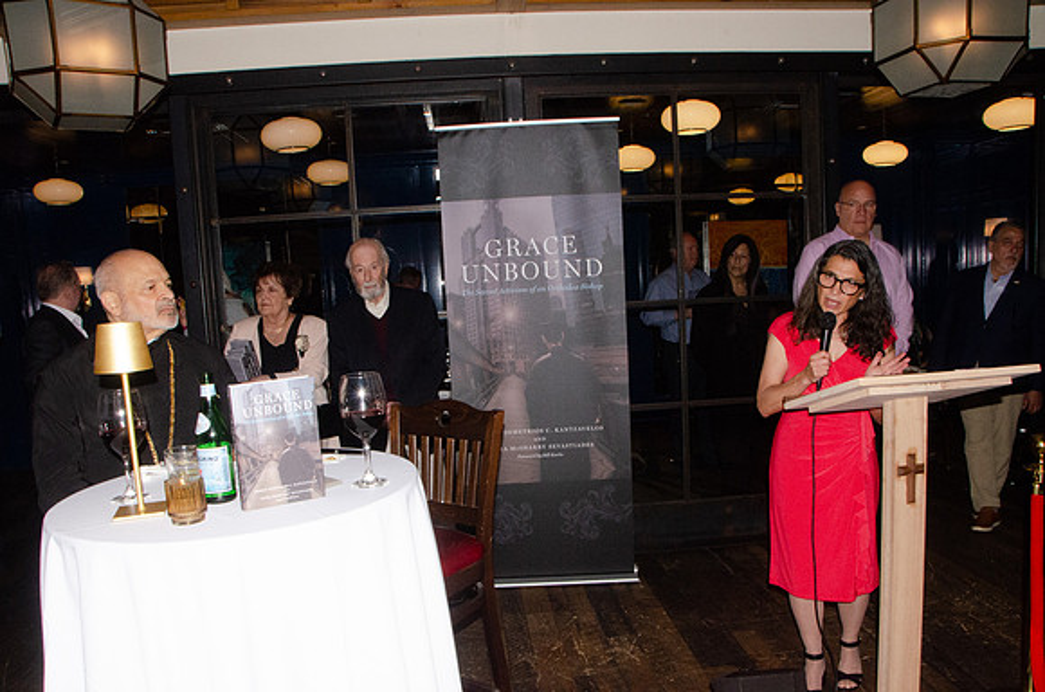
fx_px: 782
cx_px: 522
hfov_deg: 67.5
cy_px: 346
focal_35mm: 27
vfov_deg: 47.7
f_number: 20
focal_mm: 18
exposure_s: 1/125
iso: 2500
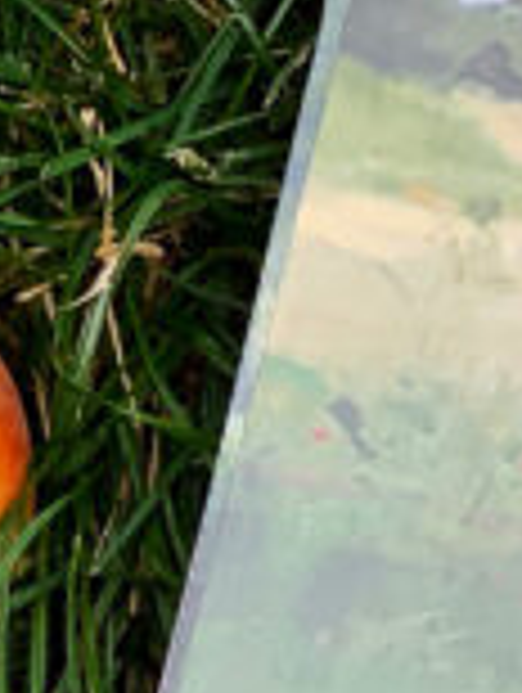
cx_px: 382
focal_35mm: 337
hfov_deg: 4.4
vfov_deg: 5.7
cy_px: 1634
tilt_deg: -88.1
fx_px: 6757
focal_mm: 6
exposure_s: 1/122
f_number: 2.4
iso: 20
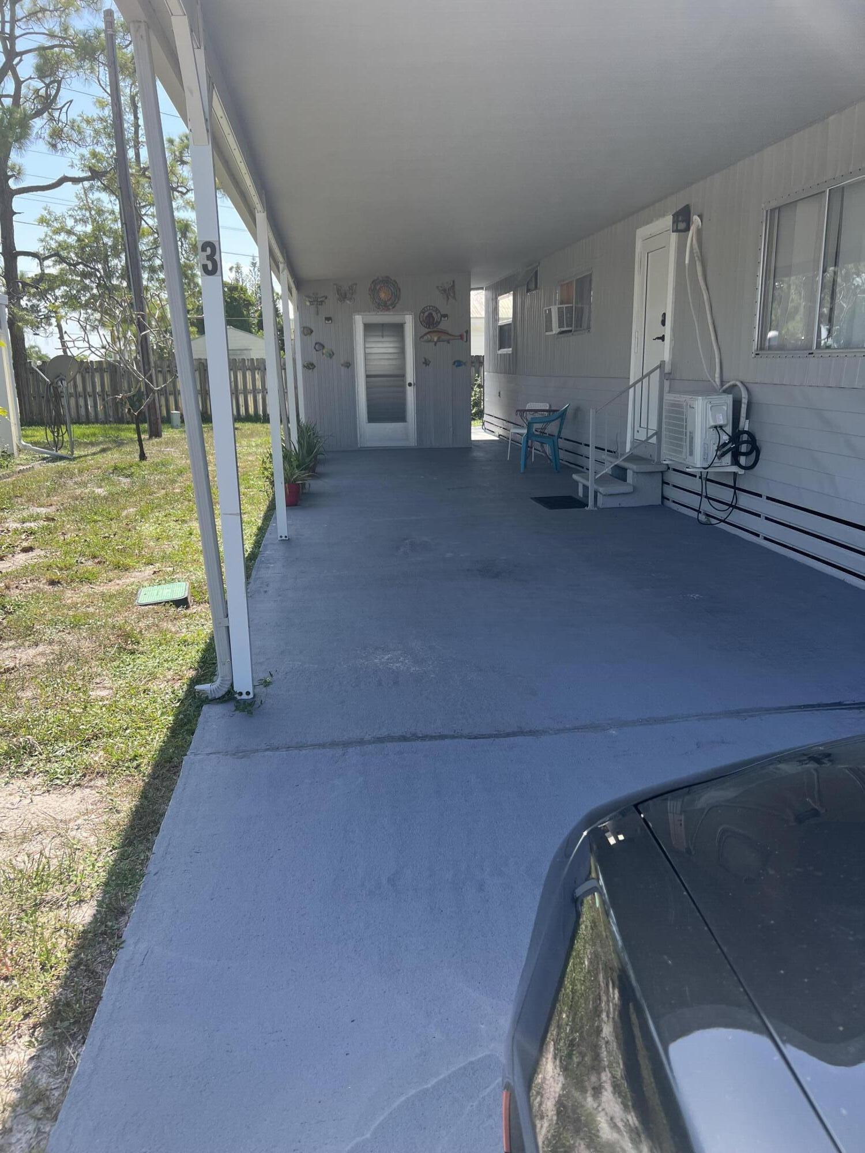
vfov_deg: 67.3
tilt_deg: -12.6
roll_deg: +0.0
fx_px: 866
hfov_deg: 53.1
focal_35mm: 26
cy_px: 576
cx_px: 432
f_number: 1.5
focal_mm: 5.7
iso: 50
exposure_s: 1/1159
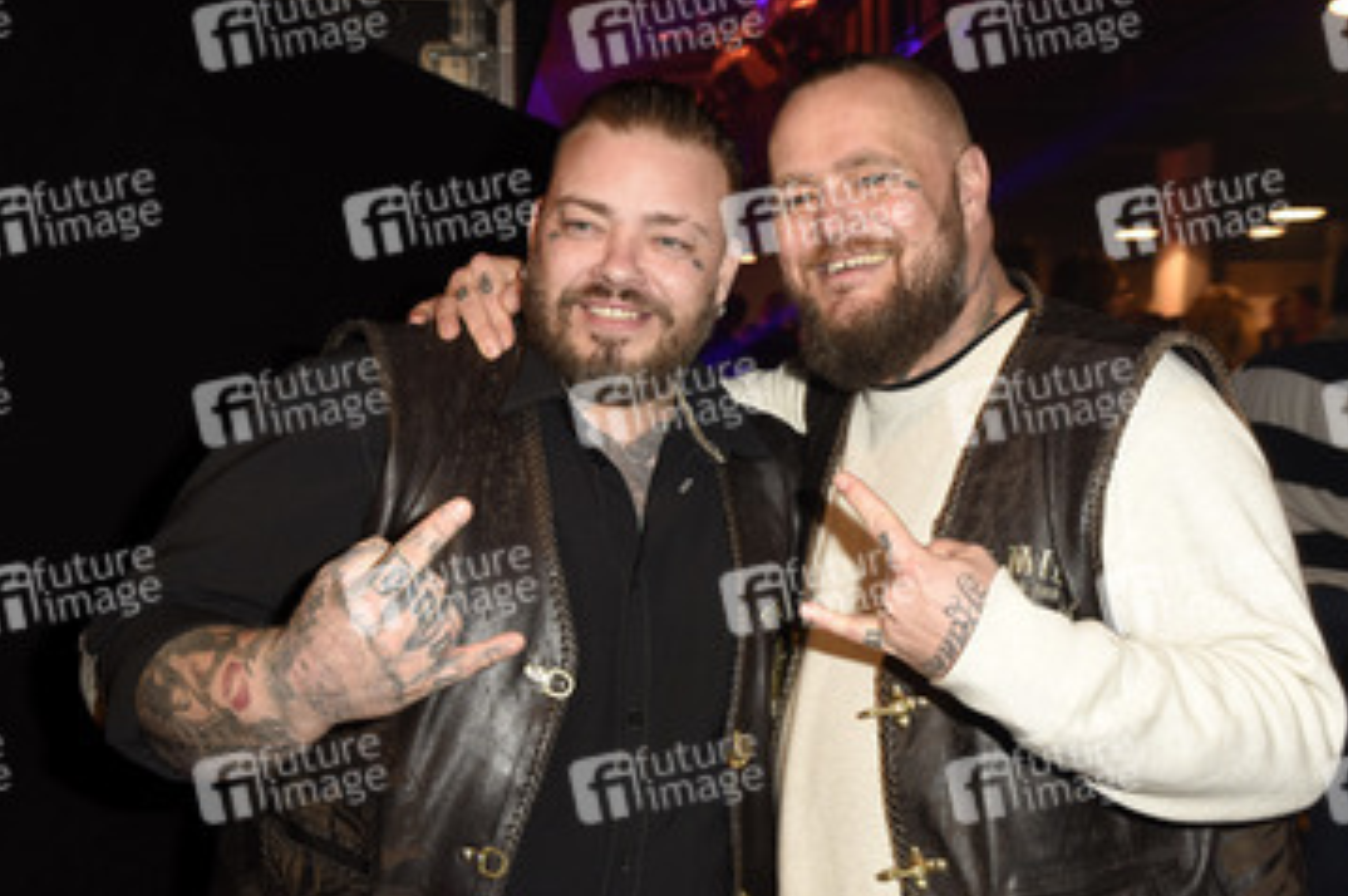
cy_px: 497
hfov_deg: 49.6
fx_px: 1459
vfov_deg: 34.1
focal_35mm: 39
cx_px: 717
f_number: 5.6
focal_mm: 31
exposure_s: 1/50
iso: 800
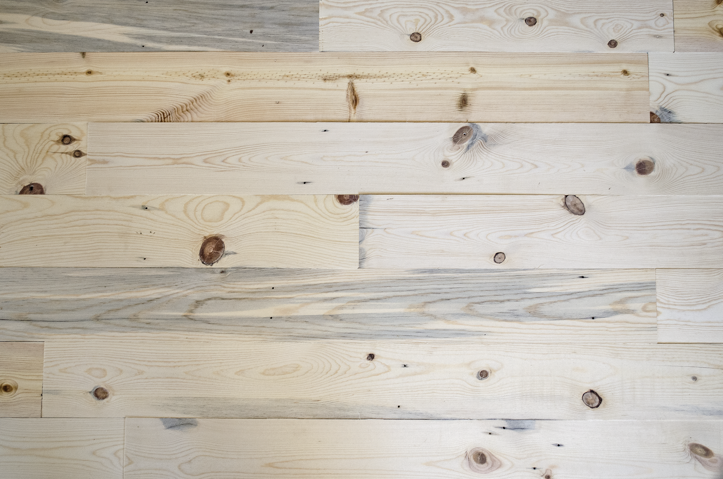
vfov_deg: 29.7
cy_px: 240
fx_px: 902
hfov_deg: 43.7
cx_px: 362
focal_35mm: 45
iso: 560
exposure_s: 1/60
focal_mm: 30
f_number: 4.5
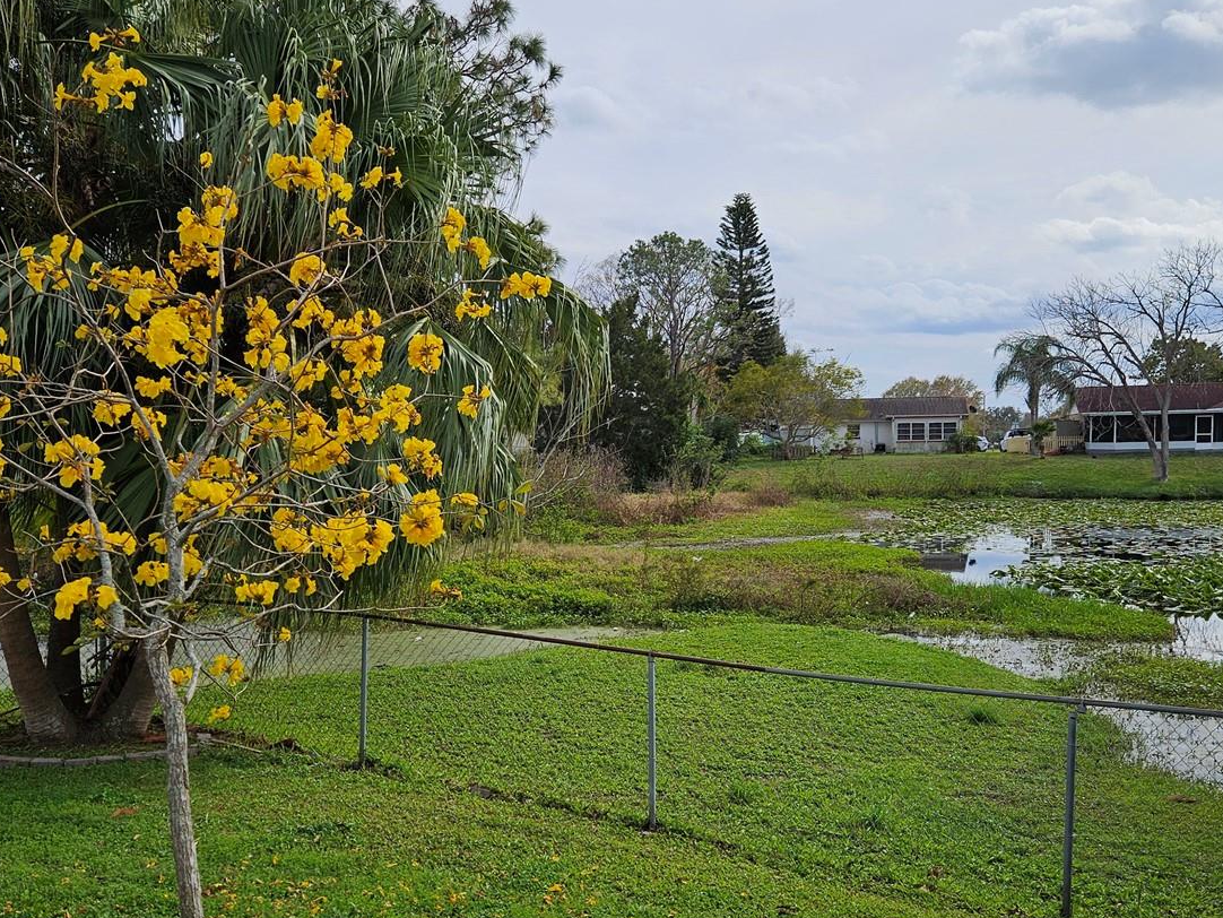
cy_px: 525
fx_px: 1202
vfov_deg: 41.7
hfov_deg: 53.9
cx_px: 634
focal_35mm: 34
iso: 25
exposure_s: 1/2565
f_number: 1.8
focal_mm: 5.4
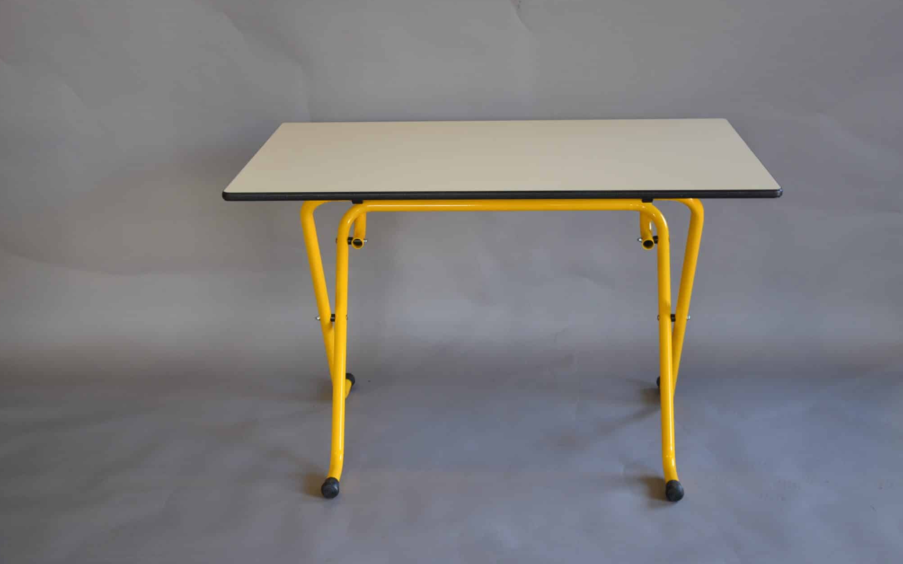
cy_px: 275
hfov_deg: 37.2
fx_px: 1342
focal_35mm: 55
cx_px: 453
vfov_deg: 23.8
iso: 400
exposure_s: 1/40
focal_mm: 35
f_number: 4.5
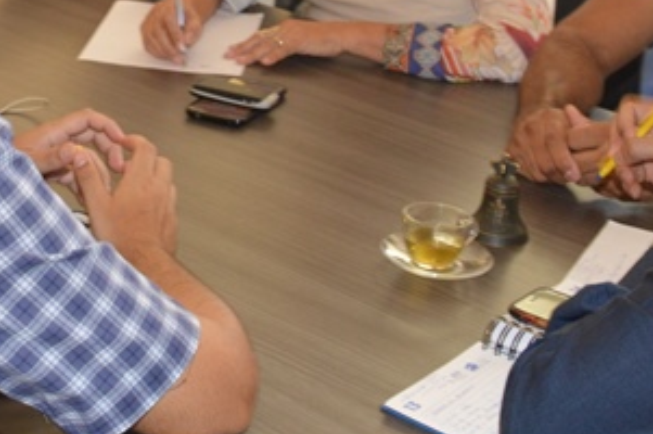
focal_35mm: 92
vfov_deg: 14.4
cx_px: -41
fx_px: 1667
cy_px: -88
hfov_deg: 21.2
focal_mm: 18
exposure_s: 1/60
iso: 400
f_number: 4
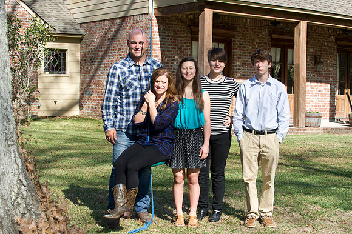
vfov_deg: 19.4
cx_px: 176
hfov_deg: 28.9
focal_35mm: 70
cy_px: 117
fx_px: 684
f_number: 9
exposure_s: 1/250
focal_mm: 70
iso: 400
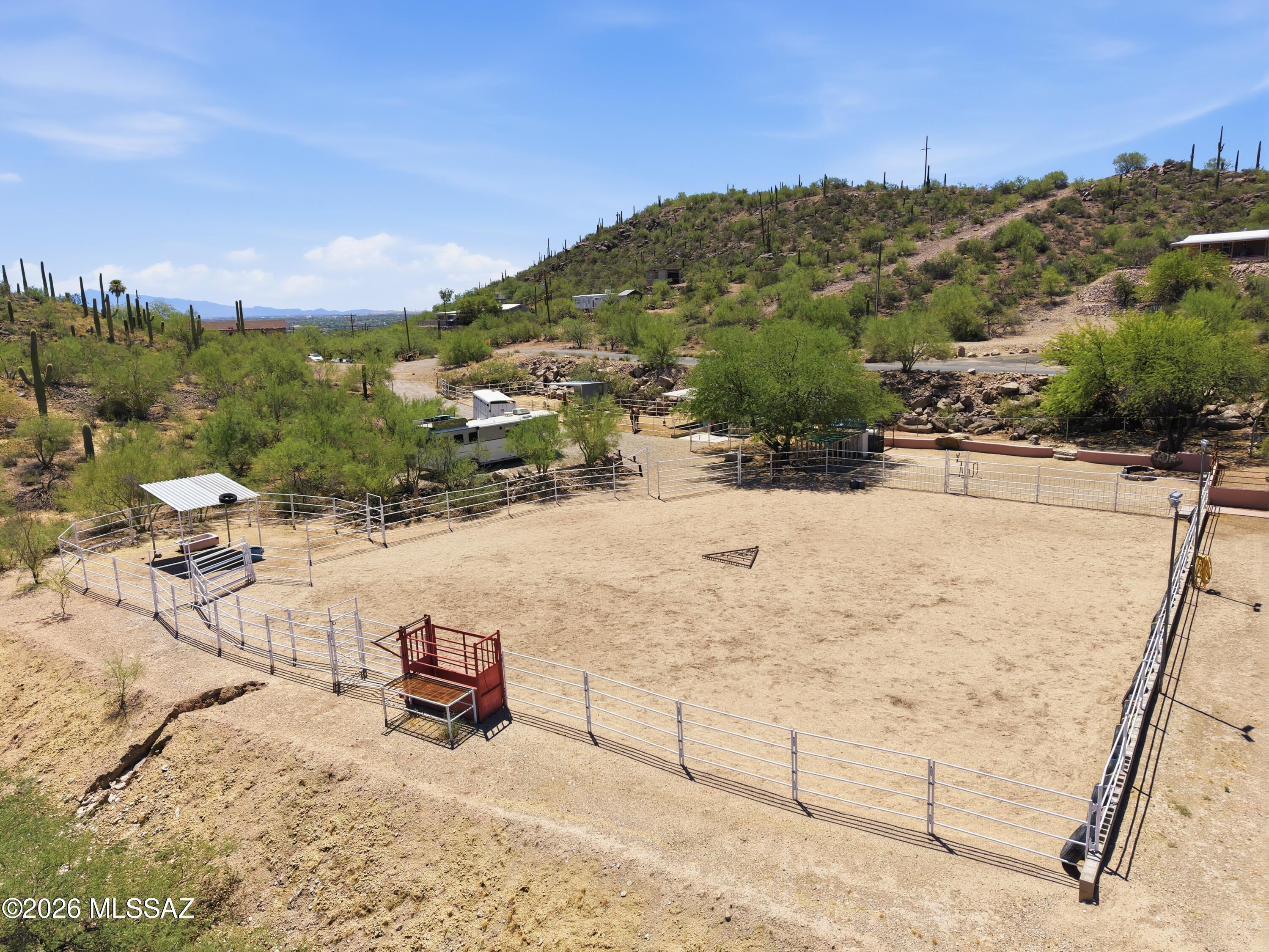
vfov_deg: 56.8
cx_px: 634
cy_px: 476
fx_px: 880
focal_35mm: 24
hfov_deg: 71.6
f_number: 1.8
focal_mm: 8.7
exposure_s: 1/5000
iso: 130
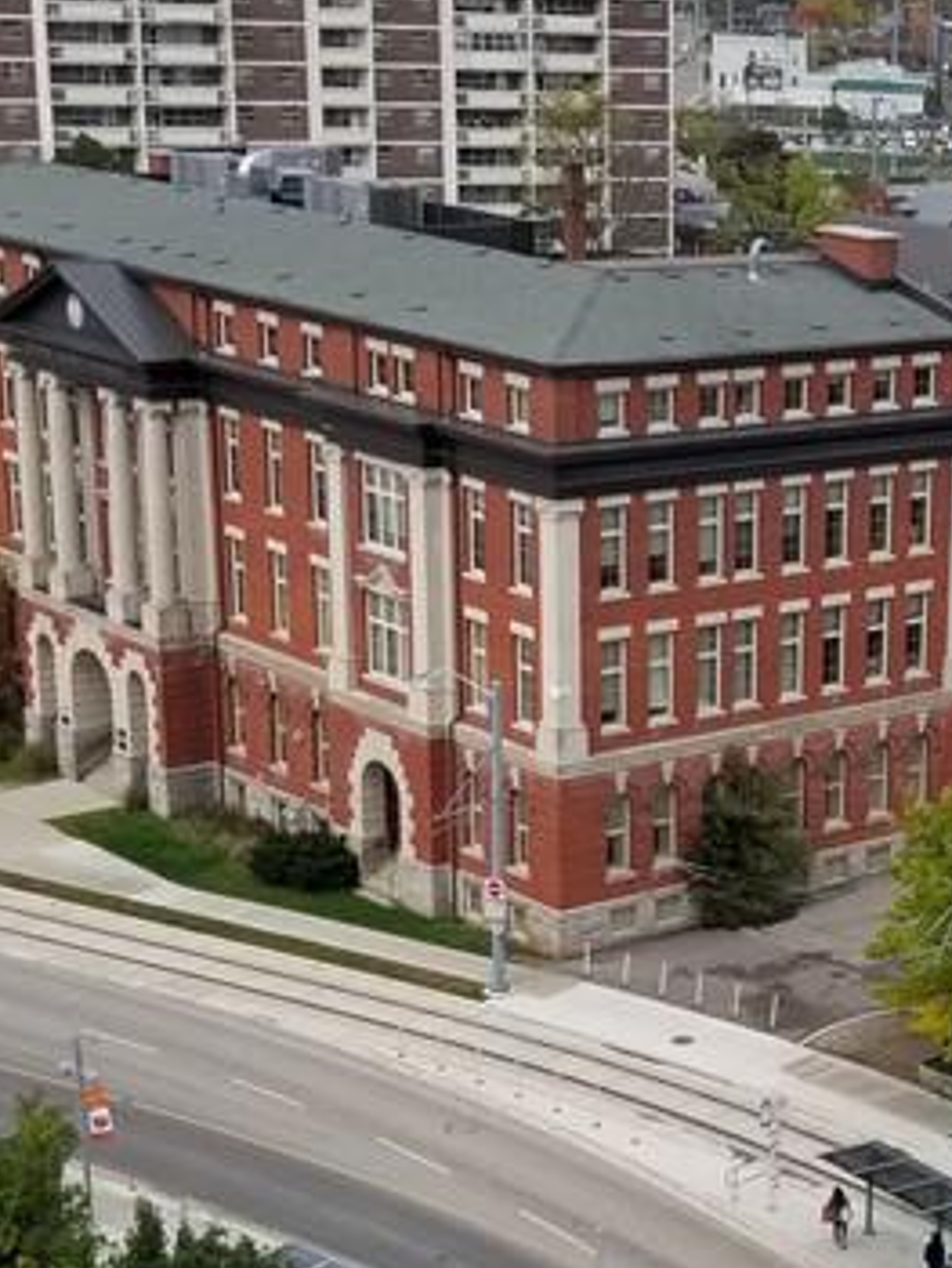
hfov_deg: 18.5
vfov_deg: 25.3
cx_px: 1122
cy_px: 960
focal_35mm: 76
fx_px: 2783
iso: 50
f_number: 1.7
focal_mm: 4.25
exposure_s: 1/133
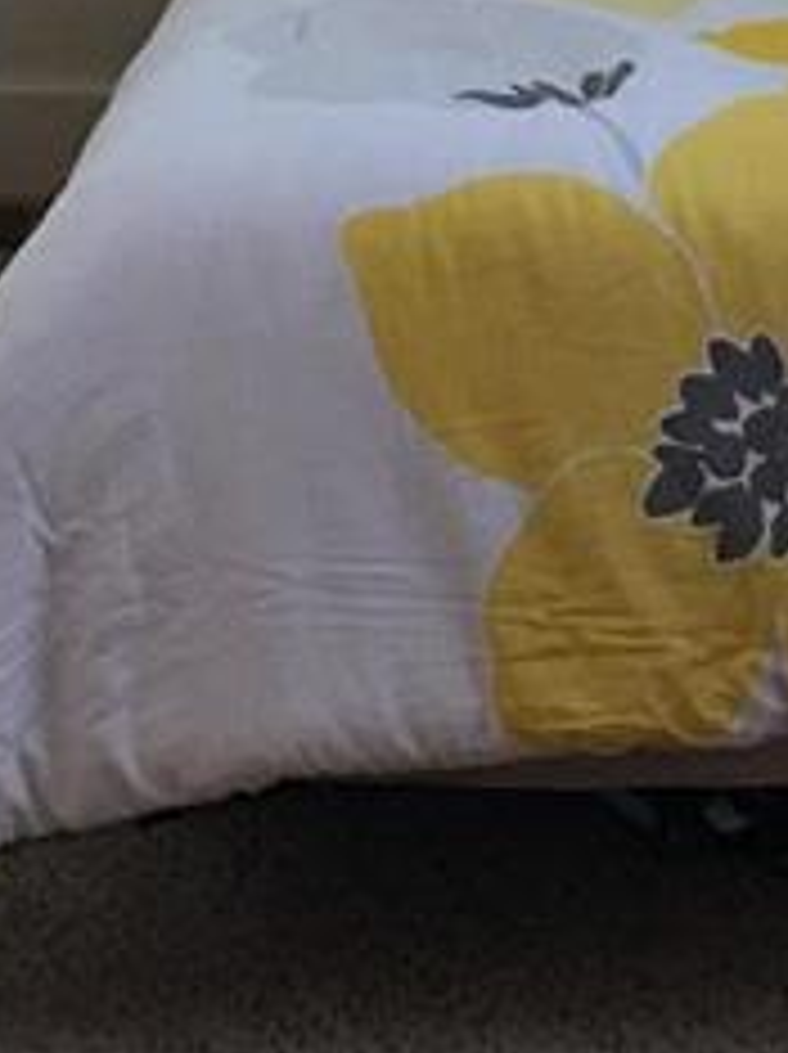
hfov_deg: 9.9
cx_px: 383
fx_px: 4531
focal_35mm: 149
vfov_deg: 12.9
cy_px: -202
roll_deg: +0.0
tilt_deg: -9.9
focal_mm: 4.15
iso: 64
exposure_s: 1/15
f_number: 2.2
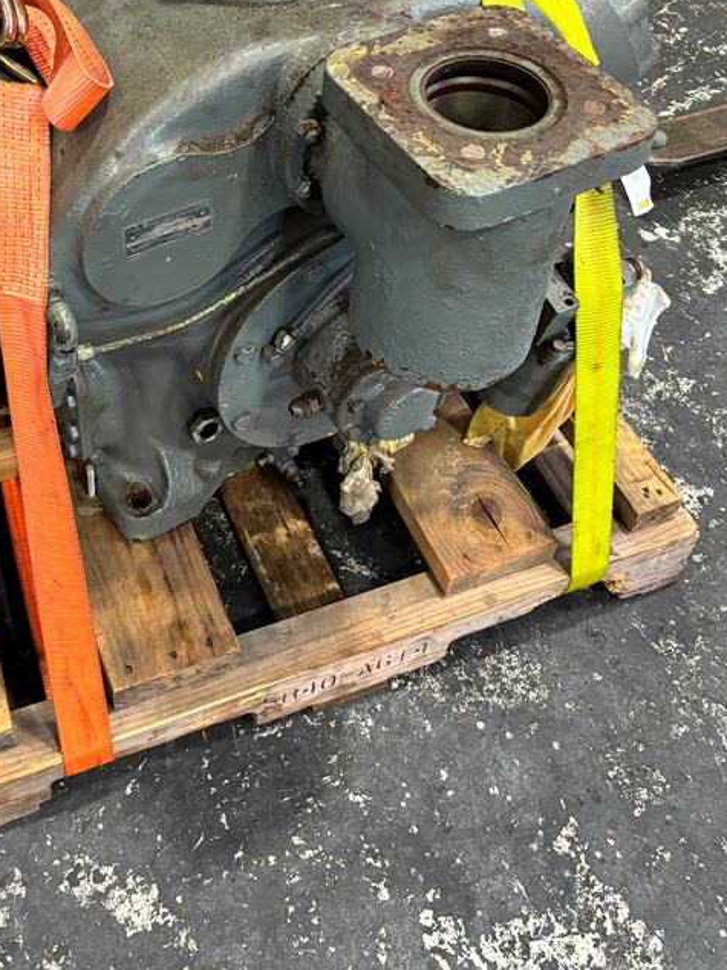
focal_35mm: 42
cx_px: 249
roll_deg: +1.6
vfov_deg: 43.3
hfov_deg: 34.1
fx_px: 1177
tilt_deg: -44.2
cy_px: 237
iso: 320
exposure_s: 1/60
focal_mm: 5.96
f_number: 1.6
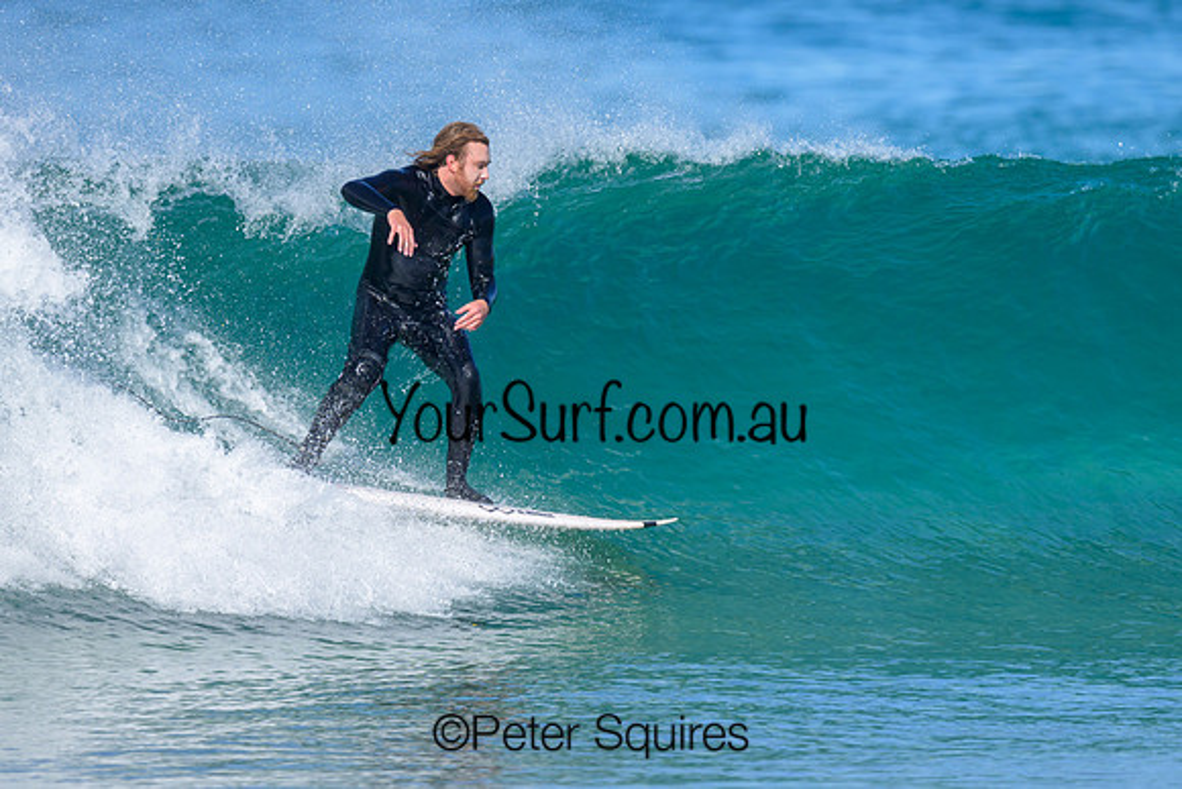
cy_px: 354
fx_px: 36149
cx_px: 649
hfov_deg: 1.9
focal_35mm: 1101
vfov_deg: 1.2
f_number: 6.3
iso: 280
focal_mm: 800
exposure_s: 1/2000
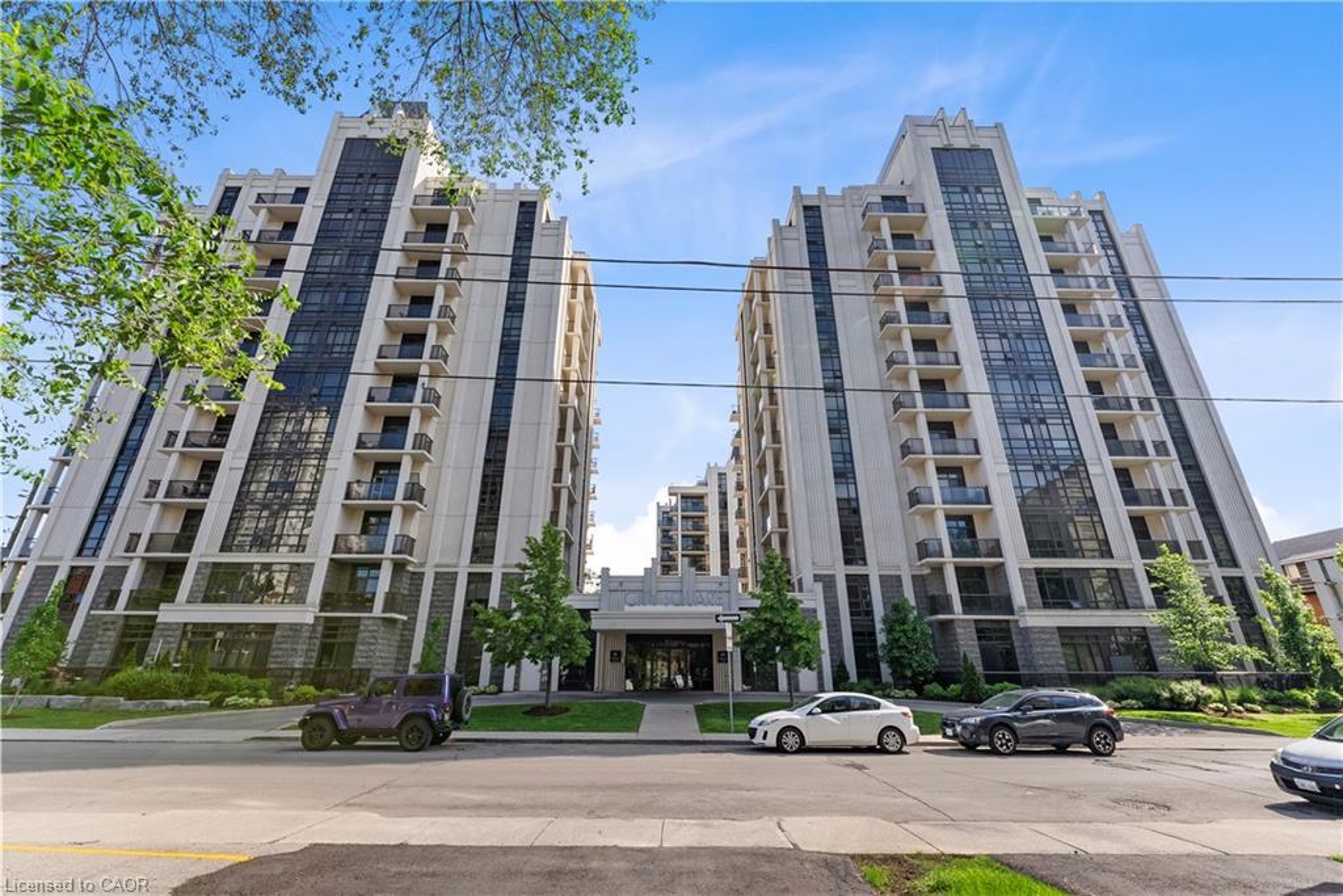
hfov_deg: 100.4
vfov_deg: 77.3
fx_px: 560
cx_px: 672
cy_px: 448
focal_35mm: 15
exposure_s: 1/125
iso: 800
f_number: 8
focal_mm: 15
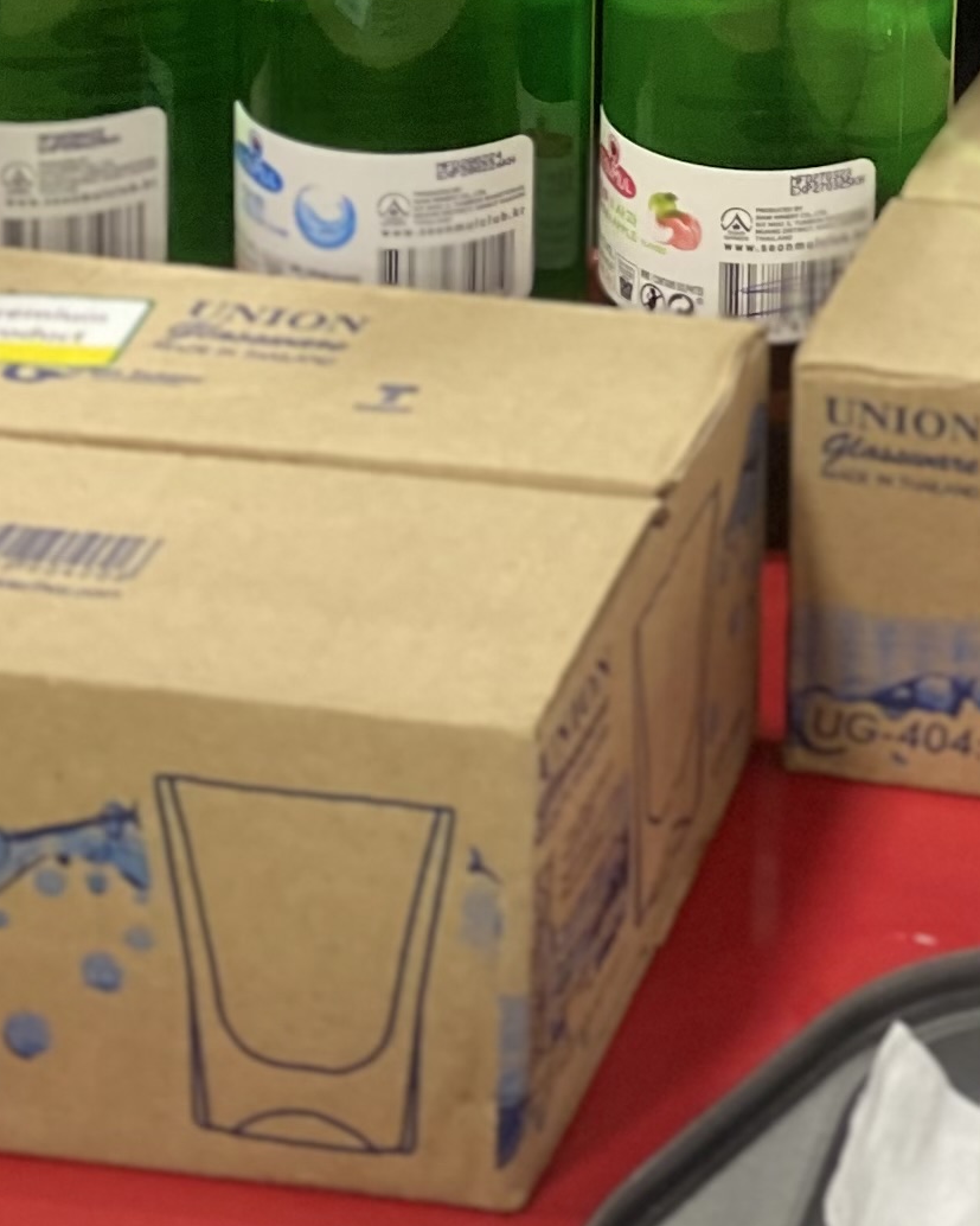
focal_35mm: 99
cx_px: 1556
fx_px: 3590
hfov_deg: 14.3
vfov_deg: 16.8
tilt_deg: -10.4
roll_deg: -3.0
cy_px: -811
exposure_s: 1/50
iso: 200
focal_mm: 4.25
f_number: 1.8
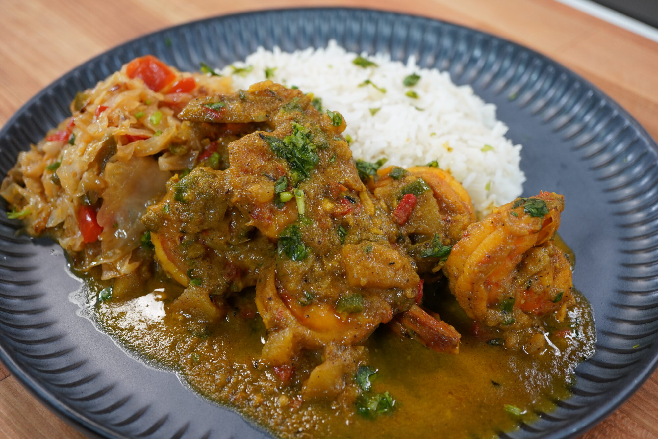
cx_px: 329
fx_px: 823
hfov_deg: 43.6
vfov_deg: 29.9
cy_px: 220
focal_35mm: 45
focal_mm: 30
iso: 1000
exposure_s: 1/160
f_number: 4
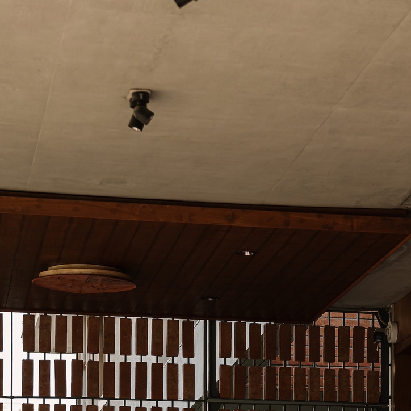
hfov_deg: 11.1
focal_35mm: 153
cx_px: 546
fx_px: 2055
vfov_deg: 11.1
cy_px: 537
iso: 100
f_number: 5
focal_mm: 60
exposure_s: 1/20
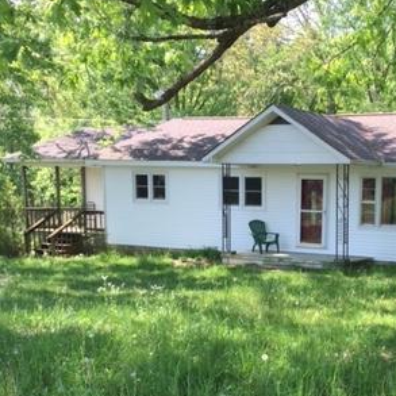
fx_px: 725
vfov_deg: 29.5
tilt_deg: -10.7
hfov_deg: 29.8
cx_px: 323
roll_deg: -1.2
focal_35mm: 56
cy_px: 341
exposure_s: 1/395
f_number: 2.2
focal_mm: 4.15
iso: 32
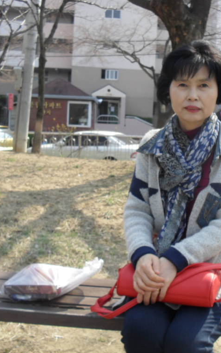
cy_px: 177
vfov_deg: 40.3
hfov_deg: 25.2
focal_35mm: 50
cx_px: 189
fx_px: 482
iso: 100
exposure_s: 1/350
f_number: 3.2
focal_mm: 6.3
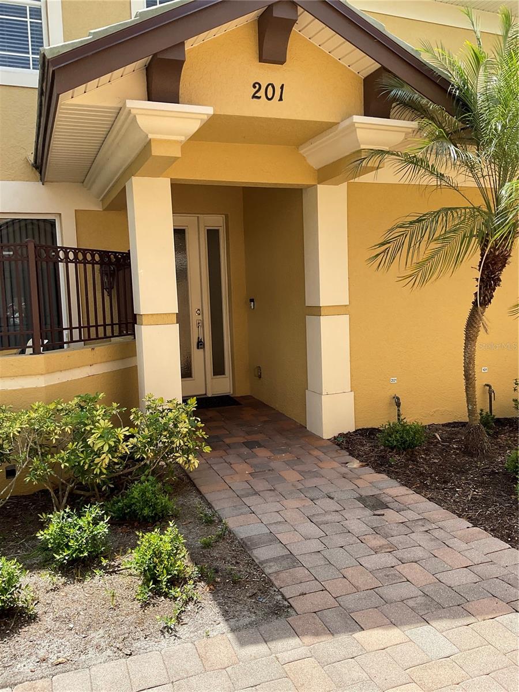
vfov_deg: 61.7
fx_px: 580
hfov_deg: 48.2
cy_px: 346
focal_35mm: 29
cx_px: 260
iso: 16
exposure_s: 1/551
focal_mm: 3
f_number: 1.8
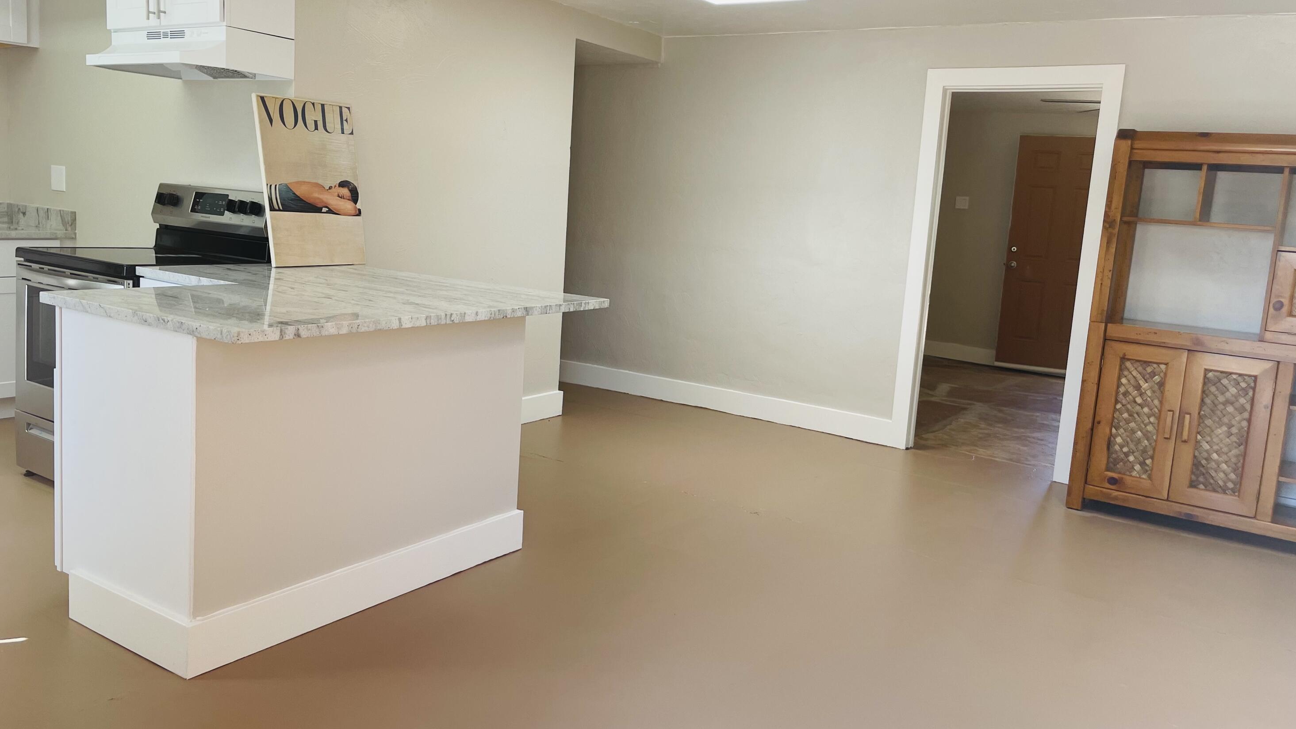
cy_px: 334
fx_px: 997
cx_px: 642
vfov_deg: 40.1
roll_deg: -3.7
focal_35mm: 29
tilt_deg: -6.7
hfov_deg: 66.1
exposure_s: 1/147
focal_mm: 4.2
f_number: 1.6
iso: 32
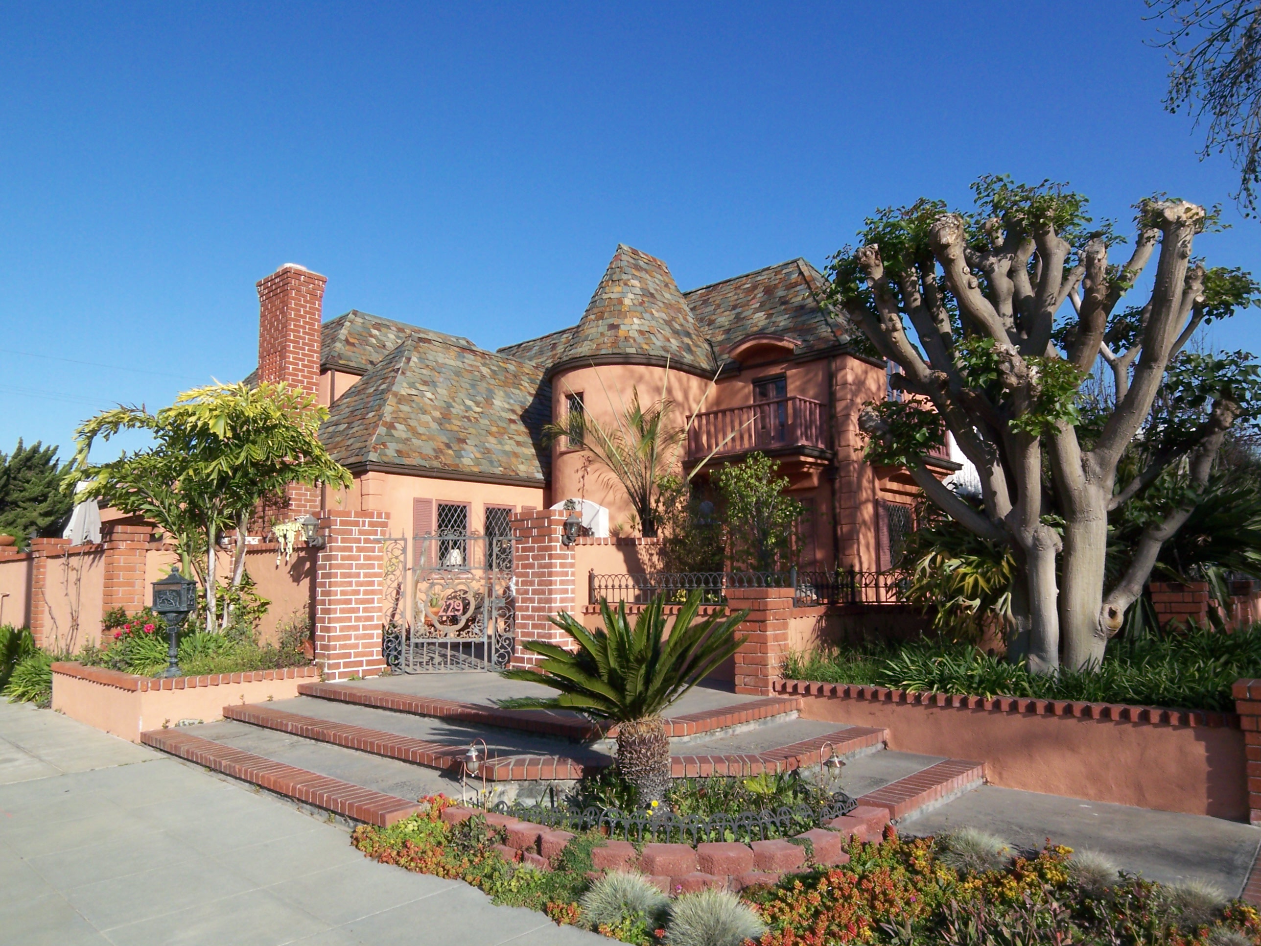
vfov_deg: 58.9
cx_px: 630
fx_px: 838
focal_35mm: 23
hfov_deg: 73.9
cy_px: 473
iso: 50
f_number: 5.6
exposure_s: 1/200
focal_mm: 3.8
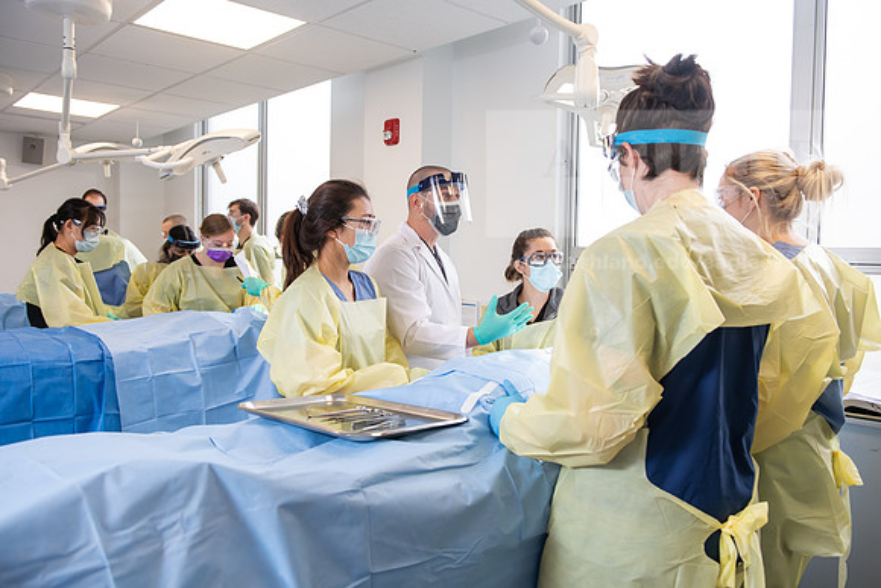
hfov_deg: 65.5
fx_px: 685
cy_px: 294
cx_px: 440
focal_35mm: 28
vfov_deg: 46.4
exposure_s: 1/200
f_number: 4
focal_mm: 28
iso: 500
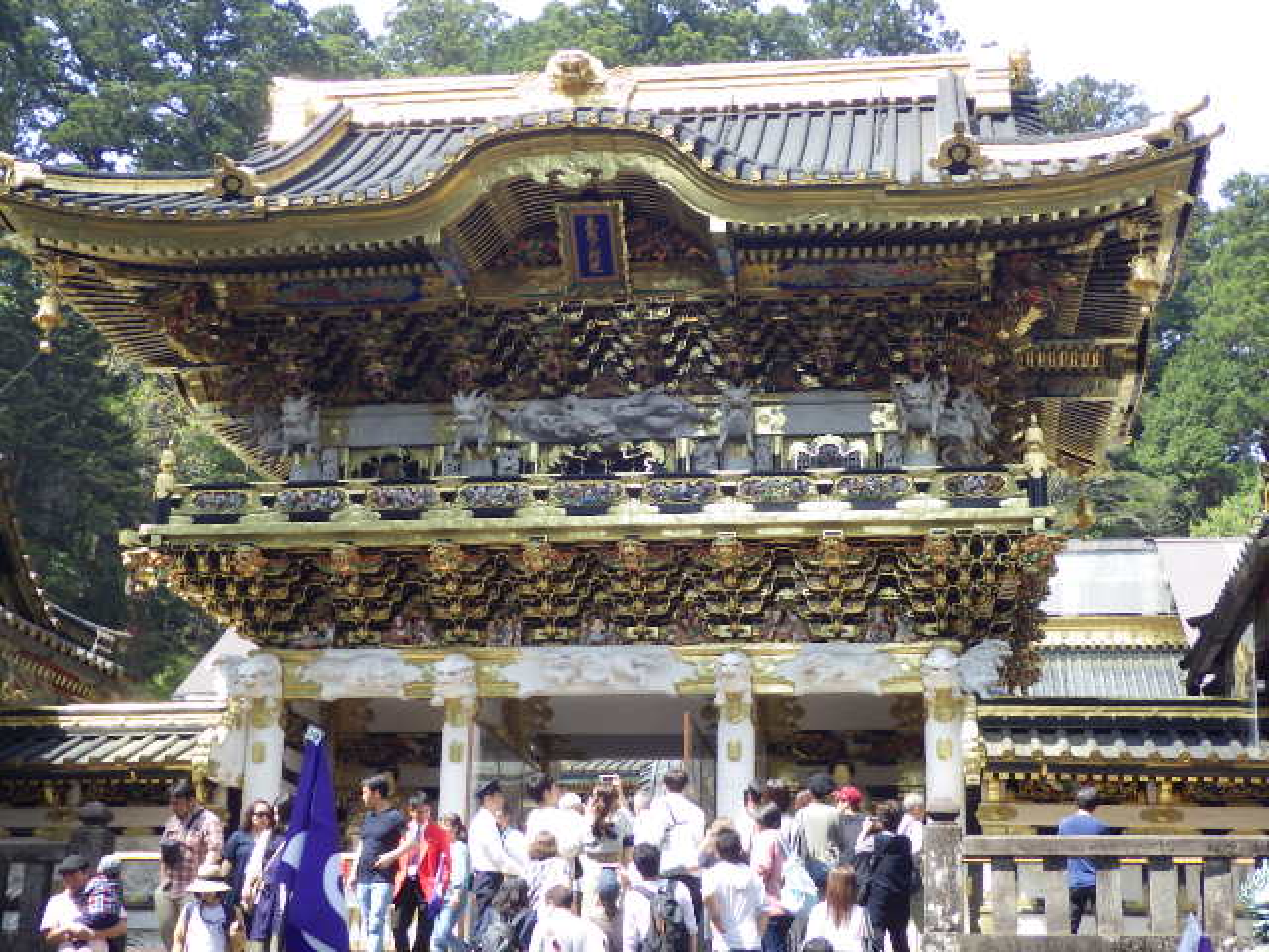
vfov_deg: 27.0
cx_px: 634
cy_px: 476
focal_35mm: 54
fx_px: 1980
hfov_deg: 35.5
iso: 125
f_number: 4.6
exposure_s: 1/125
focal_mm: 9.6
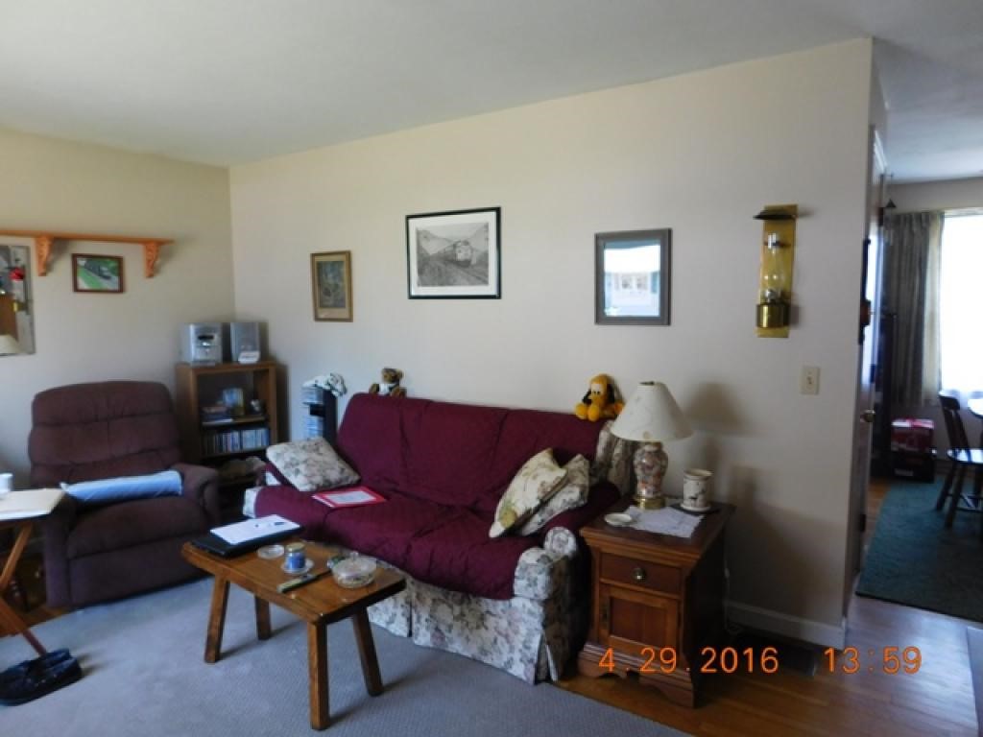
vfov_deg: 58.9
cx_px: 492
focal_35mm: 23
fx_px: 653
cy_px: 368
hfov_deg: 73.9
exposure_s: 1/30
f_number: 3
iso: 180
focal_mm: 4
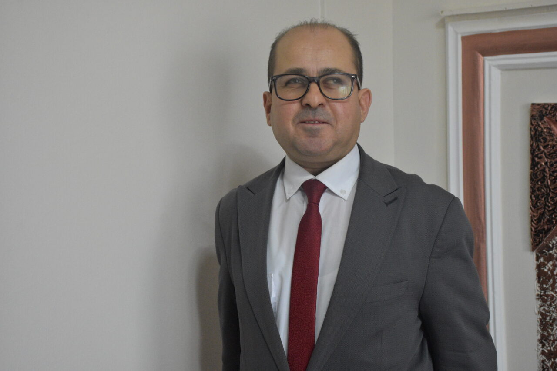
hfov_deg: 37.9
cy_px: 186
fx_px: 812
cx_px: 278
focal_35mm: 52
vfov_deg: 25.7
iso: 3200
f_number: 7.1
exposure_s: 1/200
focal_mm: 35
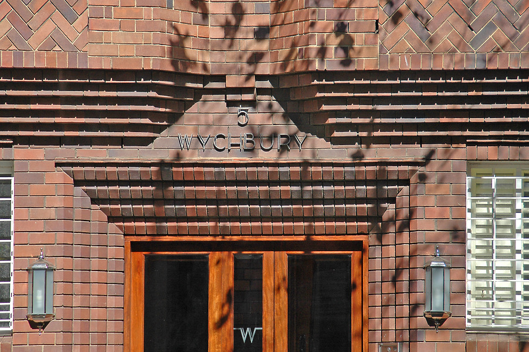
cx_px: 264
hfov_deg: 13.0
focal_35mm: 158
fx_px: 2313
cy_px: 176
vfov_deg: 8.7
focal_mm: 105
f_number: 6.3
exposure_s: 1/640
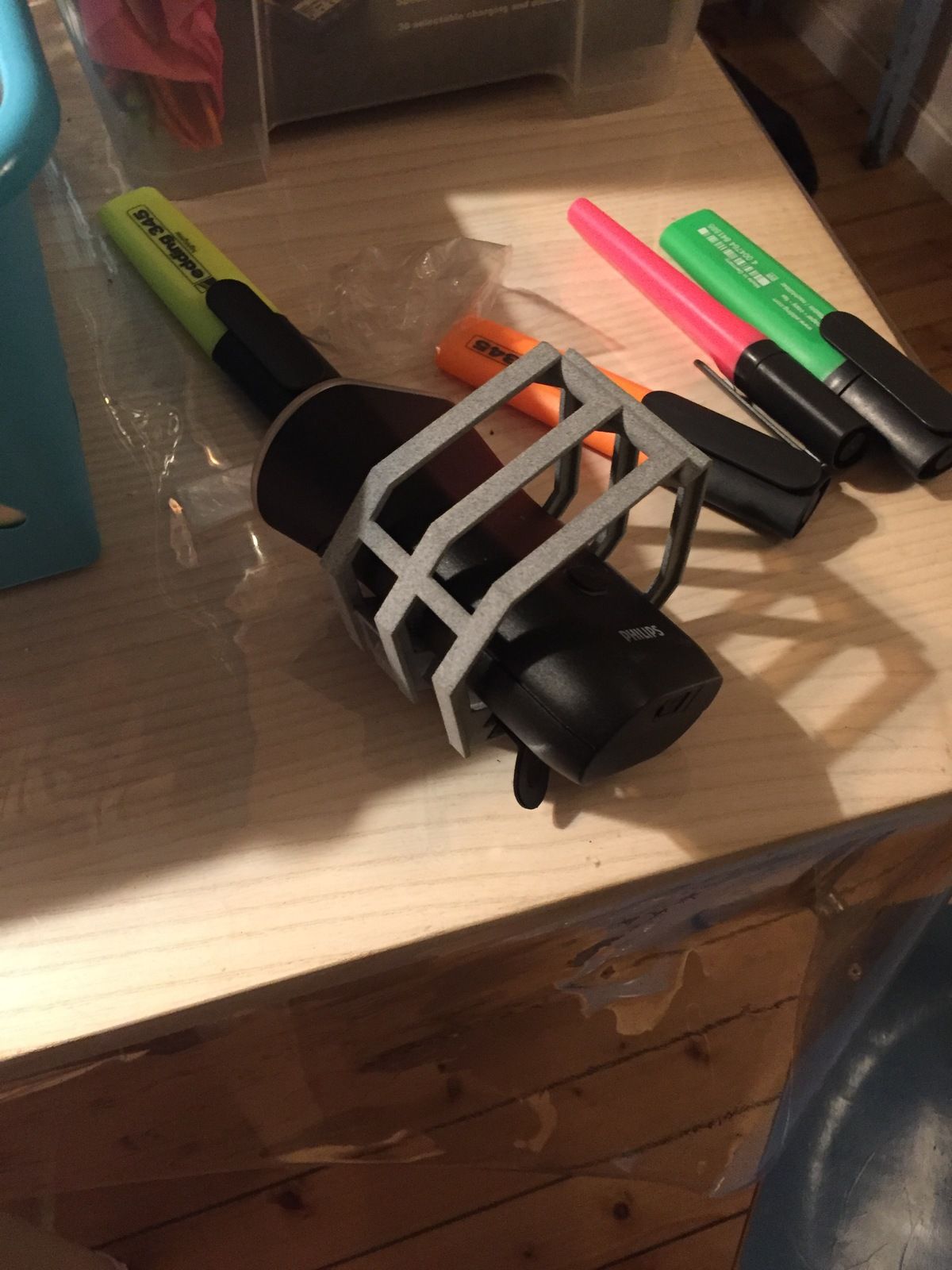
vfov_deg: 61.7
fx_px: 1063
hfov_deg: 48.2
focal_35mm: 29
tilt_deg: -58.3
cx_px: 476
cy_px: 635
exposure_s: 1/15
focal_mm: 4.15
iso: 250
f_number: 2.2
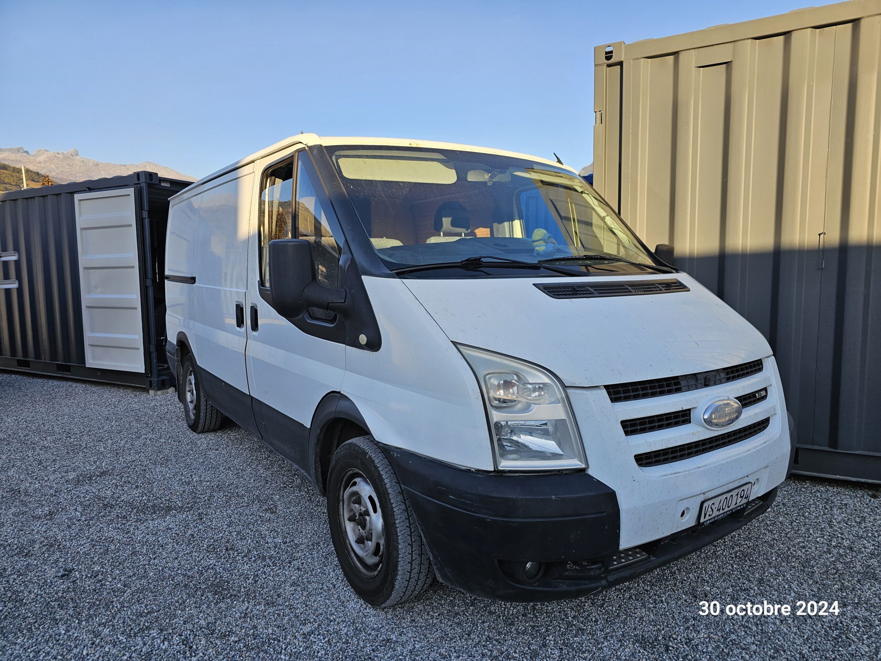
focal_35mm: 23
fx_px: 585
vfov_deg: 58.9
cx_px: 440
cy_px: 330
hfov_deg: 73.9
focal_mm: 6.3
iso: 20
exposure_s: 1/405
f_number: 1.7
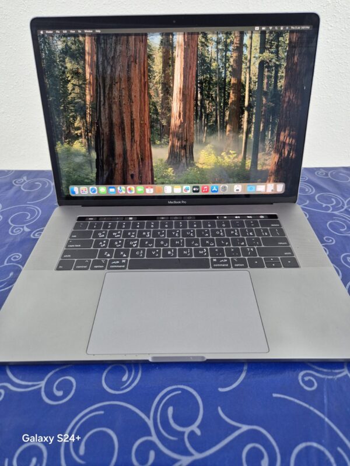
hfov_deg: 58.9
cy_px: 233
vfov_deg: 73.9
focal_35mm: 23
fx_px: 310
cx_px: 175
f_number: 1.8
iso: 500
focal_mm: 5.4
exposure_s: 1/120
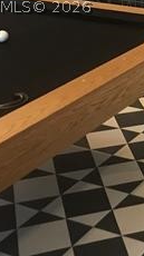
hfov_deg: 13.3
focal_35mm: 85
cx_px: 225
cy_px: 7
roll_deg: -1.1
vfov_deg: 24.0
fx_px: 578
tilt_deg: -13.8
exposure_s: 1/15
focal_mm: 3.99
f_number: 1.8
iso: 80
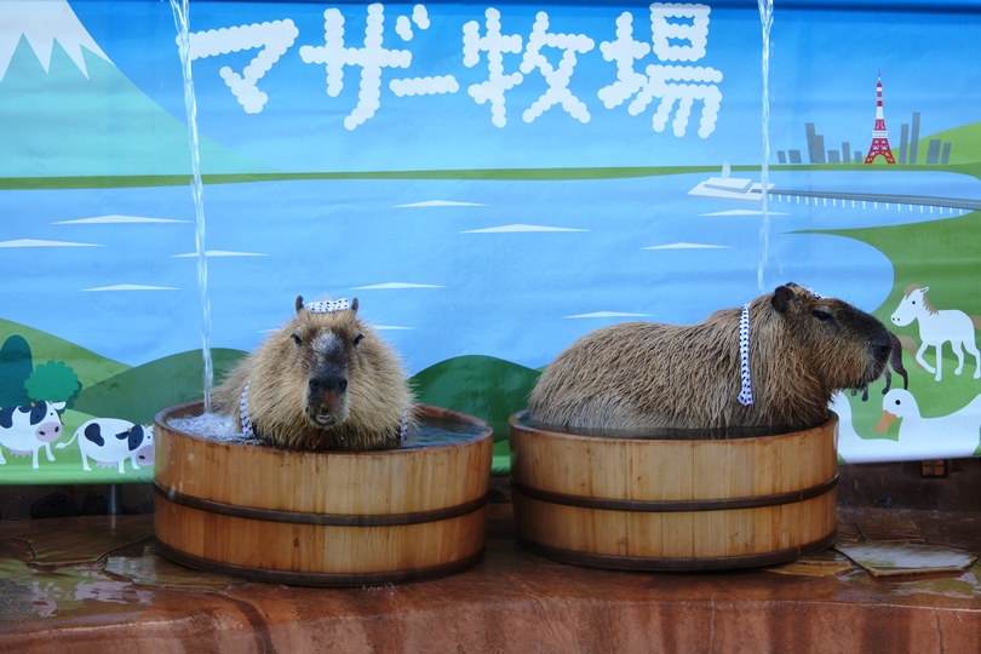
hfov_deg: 25.1
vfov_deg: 16.9
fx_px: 2207
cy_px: 327
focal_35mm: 81
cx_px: 490
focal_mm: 30
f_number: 5.6
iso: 160
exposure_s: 1/100
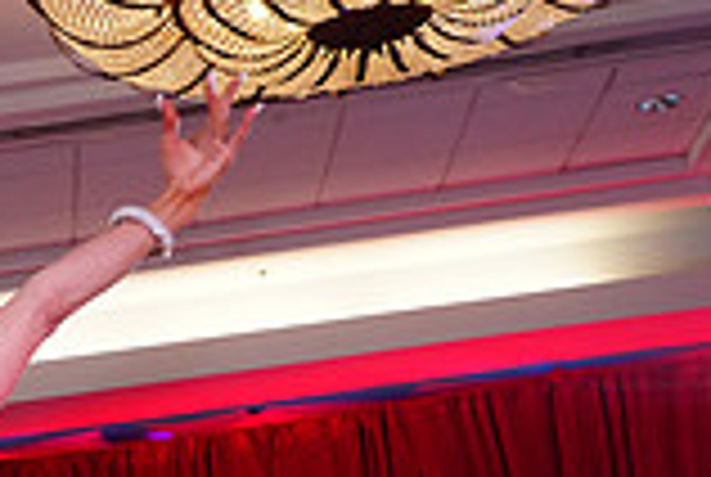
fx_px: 3047
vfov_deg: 8.6
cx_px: -338
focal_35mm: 154
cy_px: 866
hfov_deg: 12.7
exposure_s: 1/250
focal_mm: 42
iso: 2500
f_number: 5
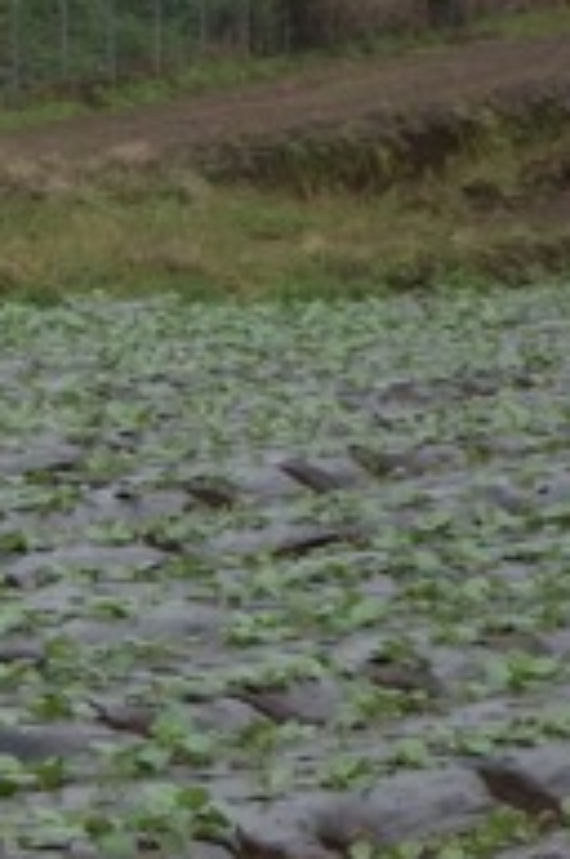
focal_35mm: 467
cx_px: -1140
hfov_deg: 2.9
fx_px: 11130
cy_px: 169
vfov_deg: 4.4
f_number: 5.6
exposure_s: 1/400
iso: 125
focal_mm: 37.1
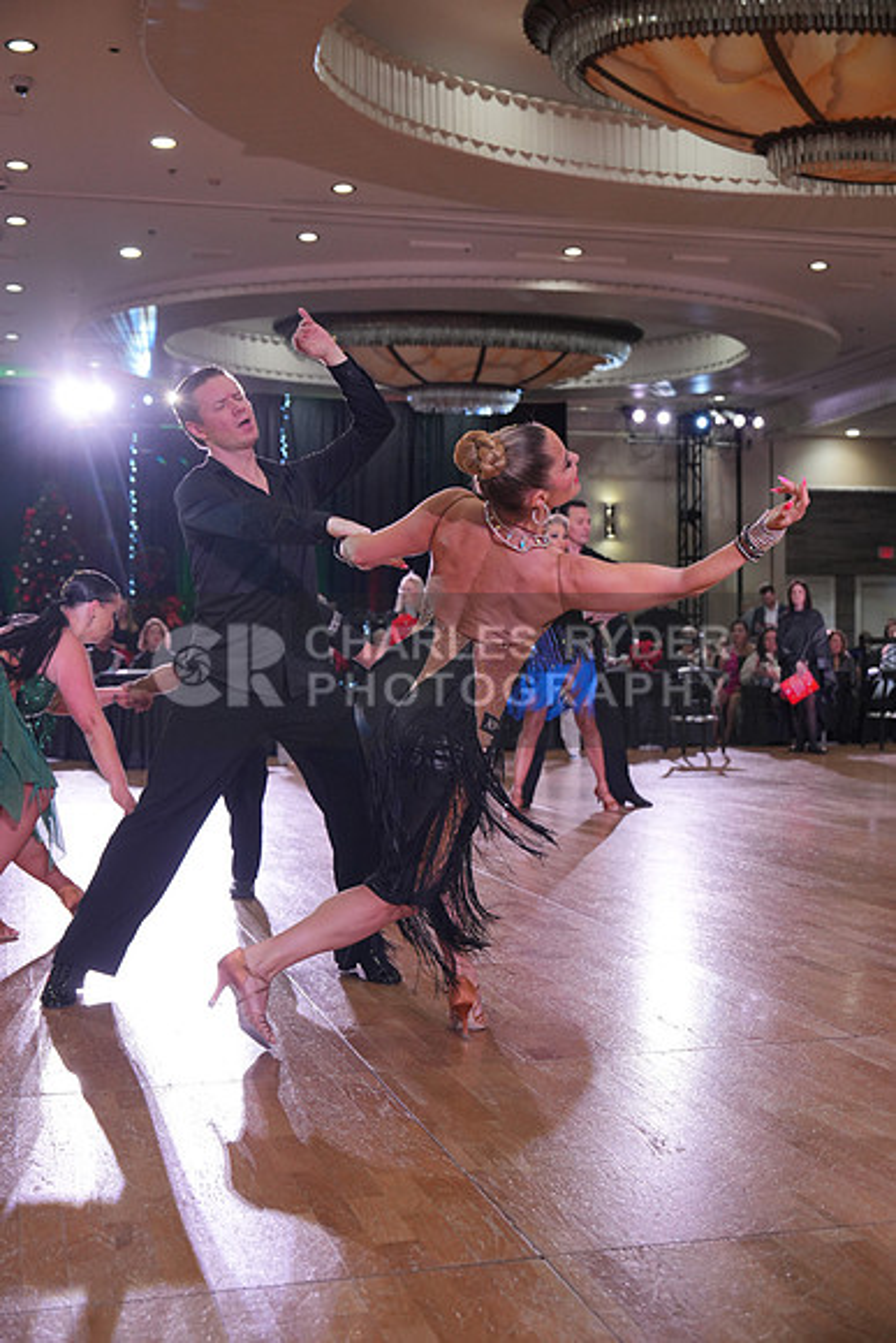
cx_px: 448
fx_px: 1642
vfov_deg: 44.5
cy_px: 672
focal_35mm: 44
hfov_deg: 30.5
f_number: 4
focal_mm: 44
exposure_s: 1/500
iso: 1600
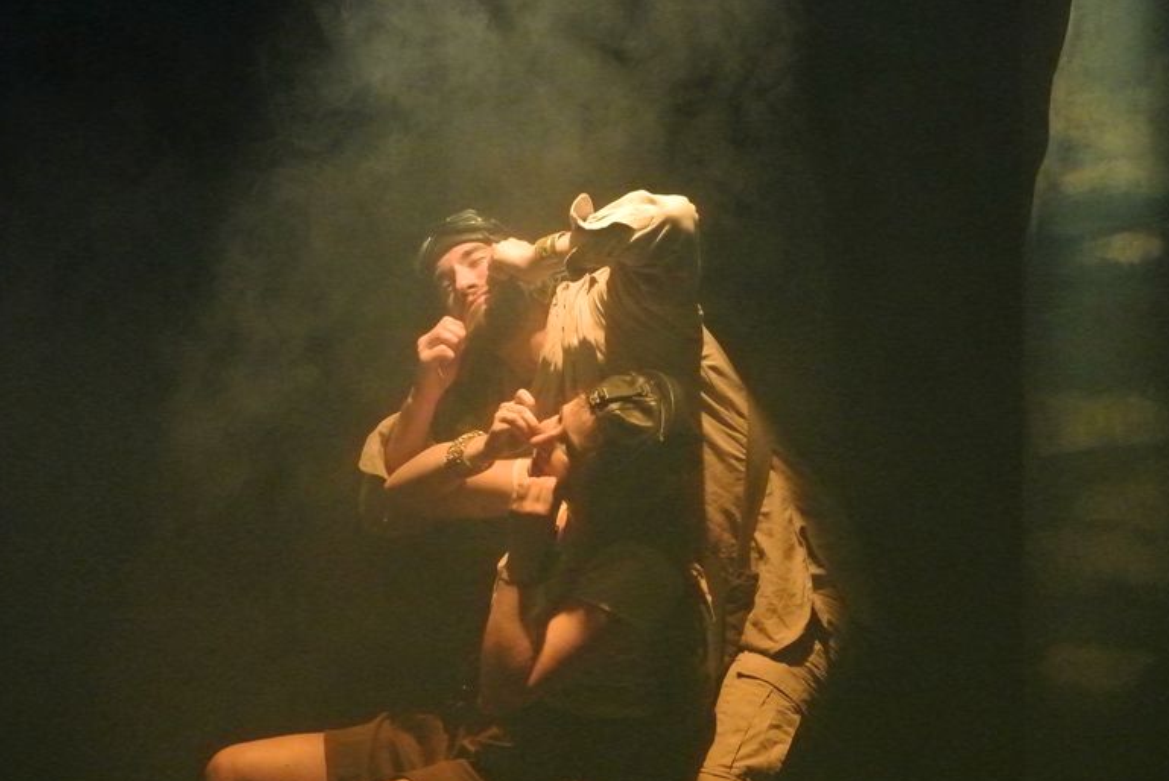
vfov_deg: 7.7
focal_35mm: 179
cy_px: 405
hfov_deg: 11.5
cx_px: 596
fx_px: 5817
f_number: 4.5
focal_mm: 64
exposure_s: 1/100
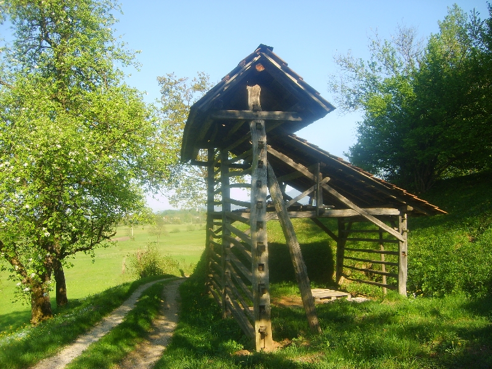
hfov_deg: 52.6
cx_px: 246
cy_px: 184
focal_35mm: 35
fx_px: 497
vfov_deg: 40.7
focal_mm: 5.8
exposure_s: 1/350
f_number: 2.8
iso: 50
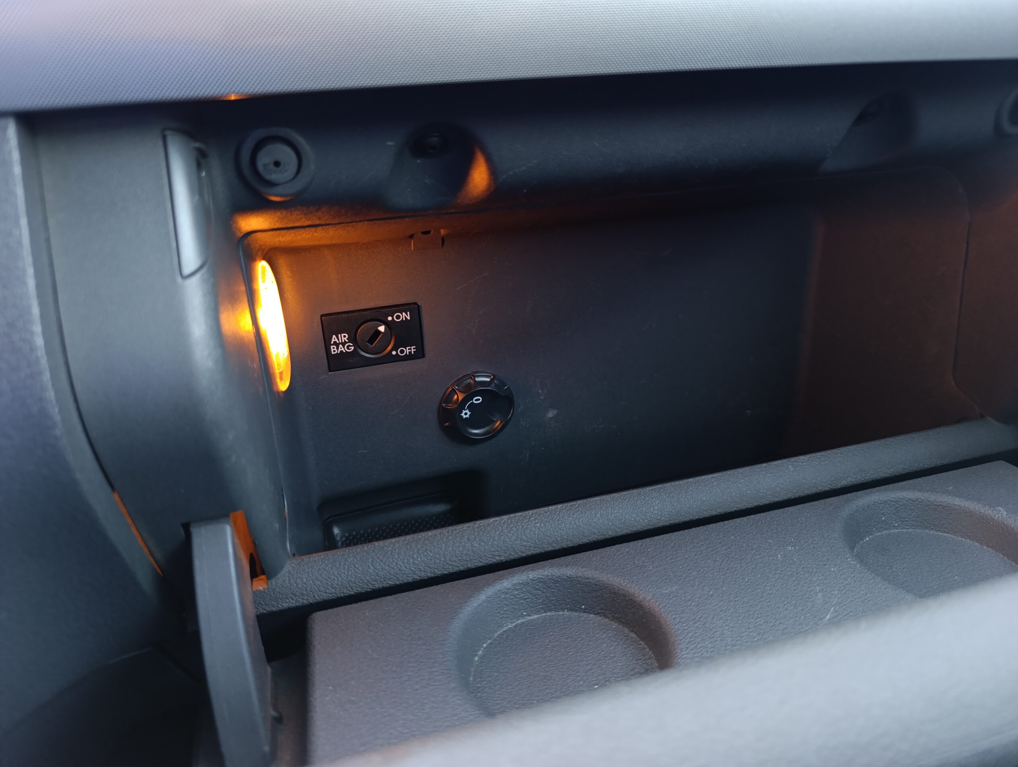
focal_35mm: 23
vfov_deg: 59.0
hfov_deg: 73.8
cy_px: 384
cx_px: 509
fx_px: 677
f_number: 1.6
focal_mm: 6.14
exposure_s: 1/50
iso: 800
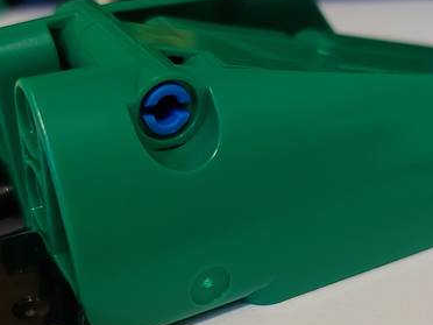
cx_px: 272
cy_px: 153
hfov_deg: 33.1
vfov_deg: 25.2
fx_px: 726
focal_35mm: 58
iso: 200
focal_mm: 5.23
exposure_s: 1/33
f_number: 1.8
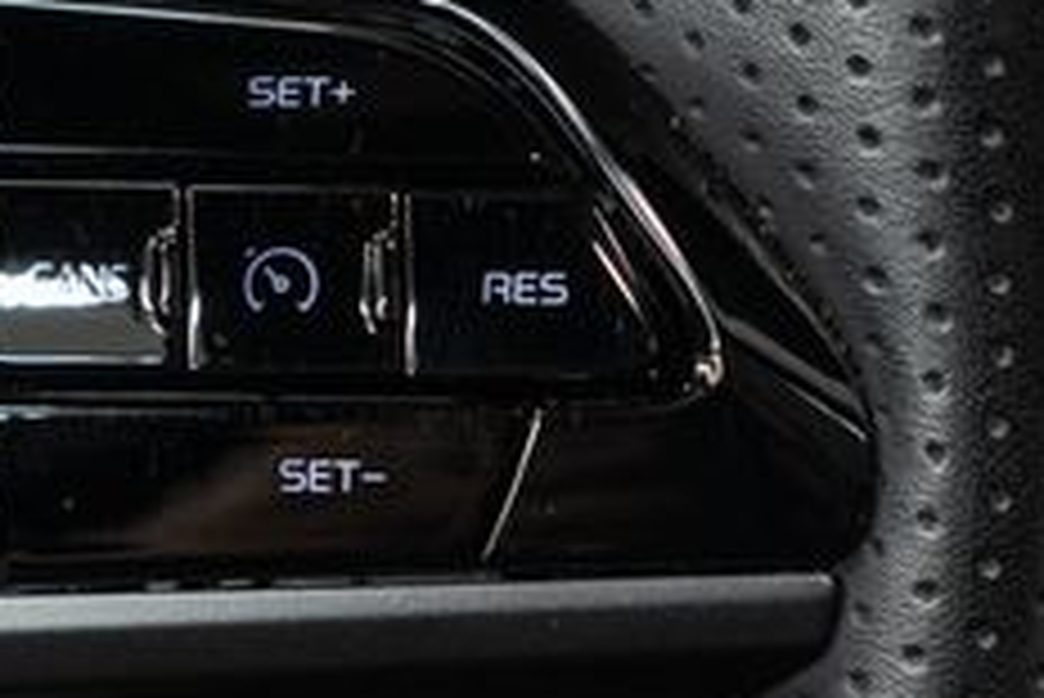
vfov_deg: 11.7
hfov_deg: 17.5
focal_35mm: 116
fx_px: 3366
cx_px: 198
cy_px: 718
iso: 1250
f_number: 3.5
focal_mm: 28
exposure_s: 1/40
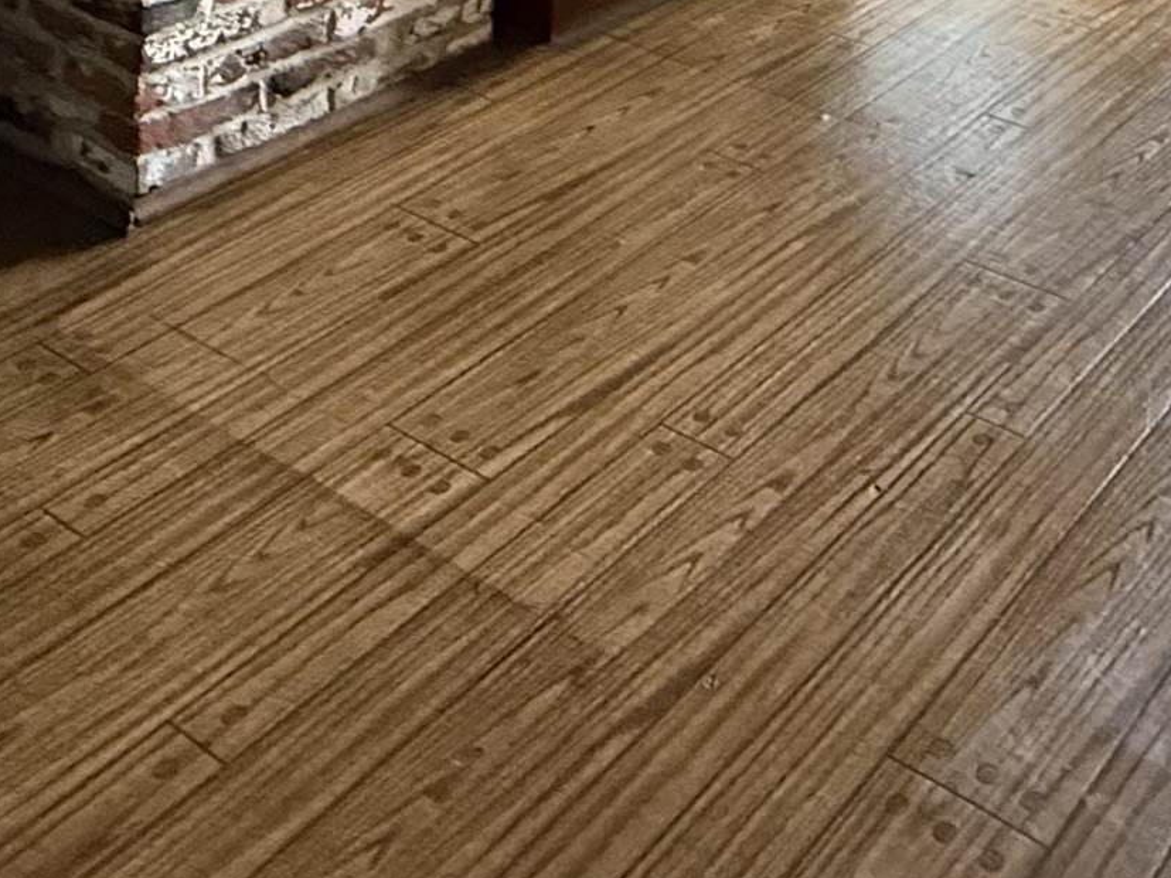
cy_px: -623
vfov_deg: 21.0
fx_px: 1759
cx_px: 1012
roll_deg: -1.9
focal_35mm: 52
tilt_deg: -2.6
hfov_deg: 35.1
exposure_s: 1/60
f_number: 2.2
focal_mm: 2.22
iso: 640
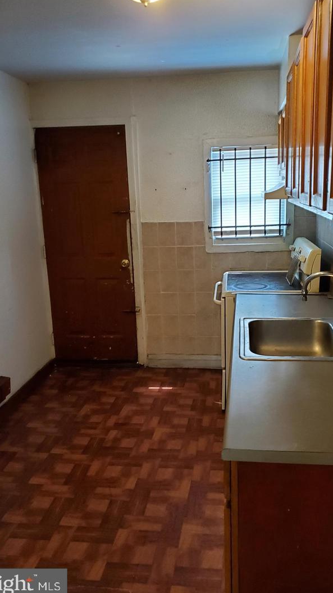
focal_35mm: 29
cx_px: 196
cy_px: 297
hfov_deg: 40.0
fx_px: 455
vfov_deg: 66.1
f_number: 1.5
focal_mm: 4.3
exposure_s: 1/59
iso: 400
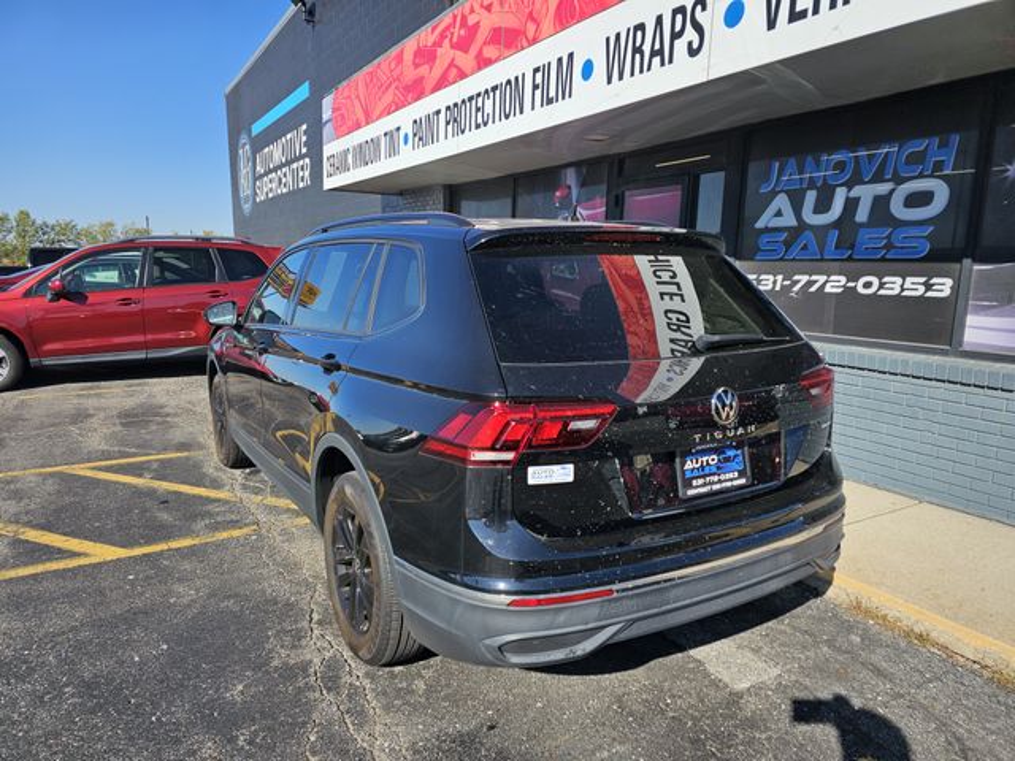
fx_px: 674
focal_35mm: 23
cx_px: 508
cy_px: 380
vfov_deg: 58.9
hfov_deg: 73.9
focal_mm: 6.3
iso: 10
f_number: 1.7
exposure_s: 1/825
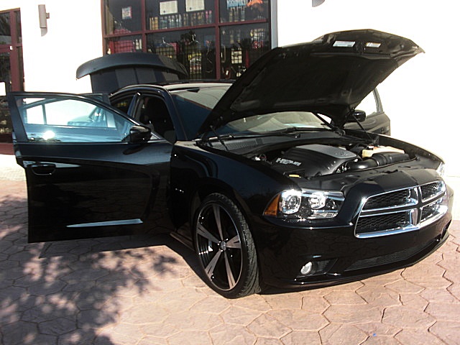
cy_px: 172
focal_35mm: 43
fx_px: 571
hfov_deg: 43.9
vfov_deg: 33.6
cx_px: 230
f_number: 3.1
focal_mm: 7.6
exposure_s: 1/320
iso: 50
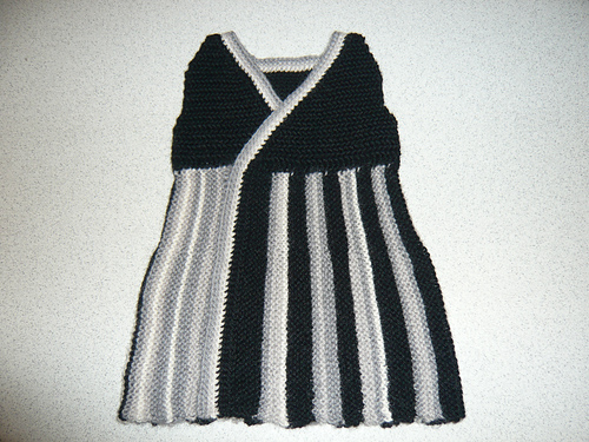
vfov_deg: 49.7
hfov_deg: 63.4
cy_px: 221
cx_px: 294
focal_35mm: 28
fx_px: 476
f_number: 2.8
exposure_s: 1/30
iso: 100
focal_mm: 4.6
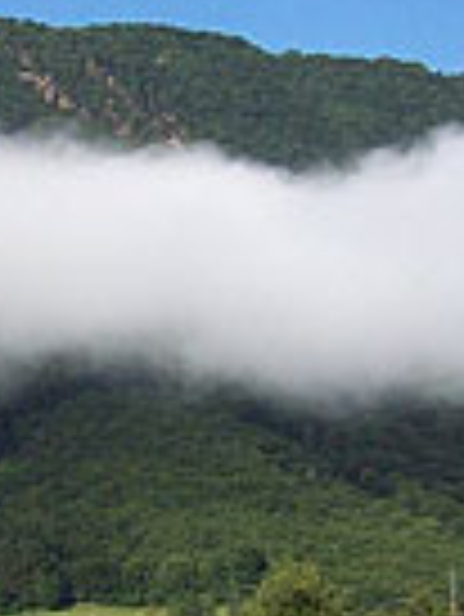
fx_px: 2106
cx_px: -99
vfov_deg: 16.7
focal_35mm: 118
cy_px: 333
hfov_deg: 12.3
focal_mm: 6
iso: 80
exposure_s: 1/476
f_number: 4.8
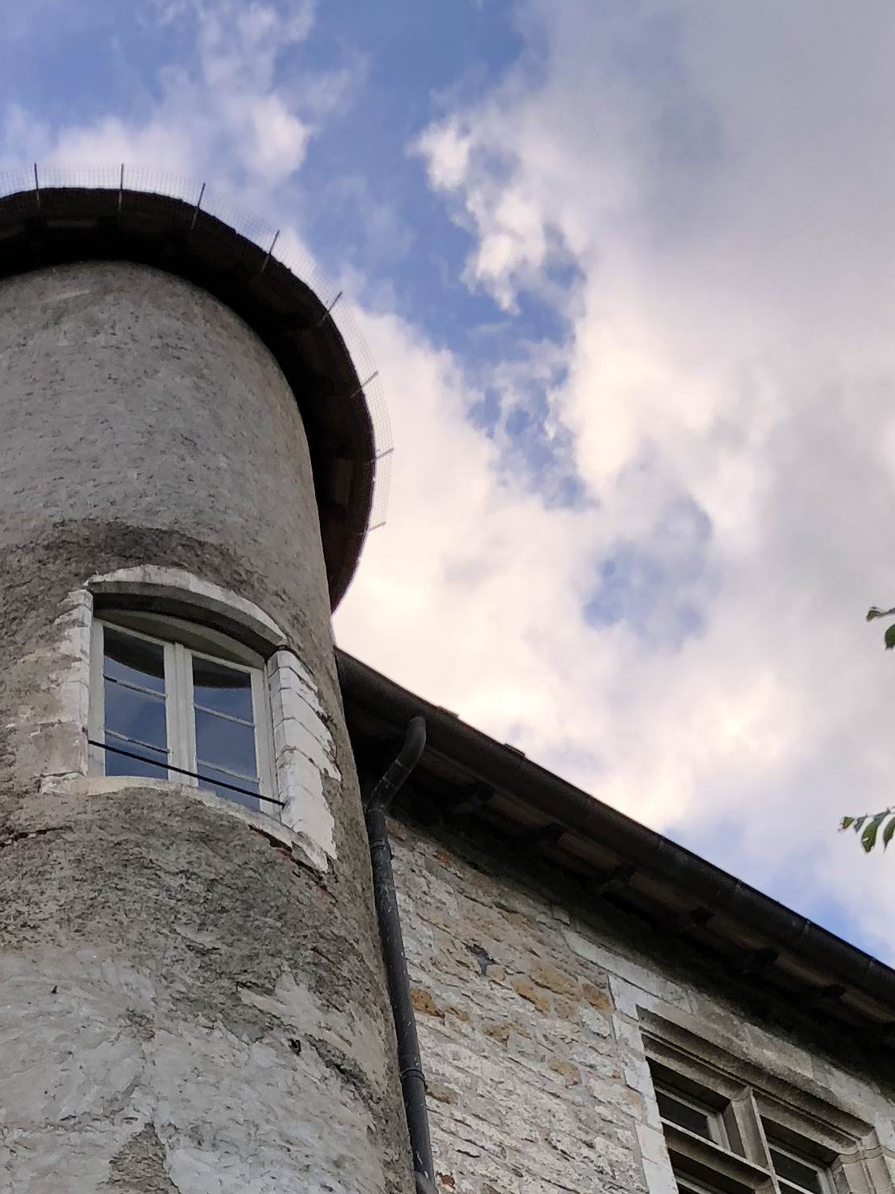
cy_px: 1559
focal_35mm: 76
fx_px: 2621
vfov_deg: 22.8
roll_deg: +5.0
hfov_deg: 19.2
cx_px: 210
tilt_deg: +43.0
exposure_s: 1/326
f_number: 1.8
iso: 20
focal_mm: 4
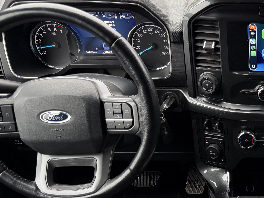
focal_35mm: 57
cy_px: 180
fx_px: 435
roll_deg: -1.9
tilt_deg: -38.7
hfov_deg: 30.4
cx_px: 287
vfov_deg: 24.9
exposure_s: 1/201
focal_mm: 6.76
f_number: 1.78
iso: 200
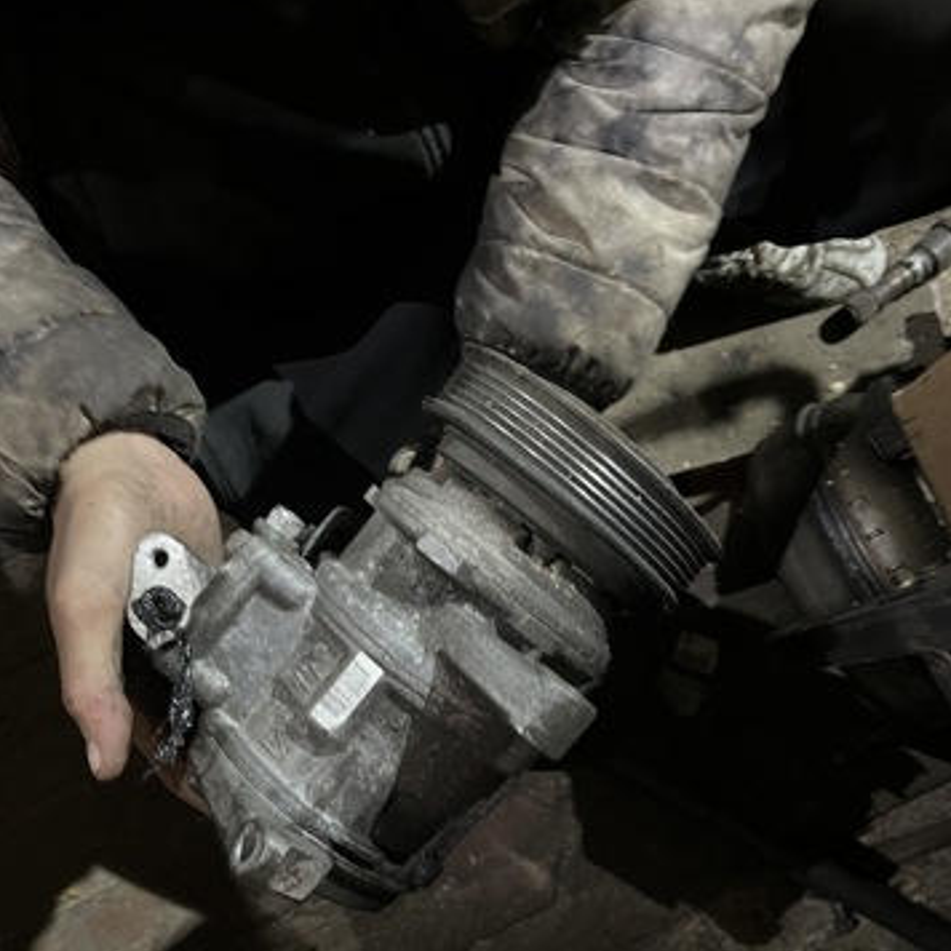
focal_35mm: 31
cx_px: 476
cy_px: 630
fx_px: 964
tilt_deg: -84.0
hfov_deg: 52.5
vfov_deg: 51.6
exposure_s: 1/25
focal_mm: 5.1
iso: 1000
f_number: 1.6
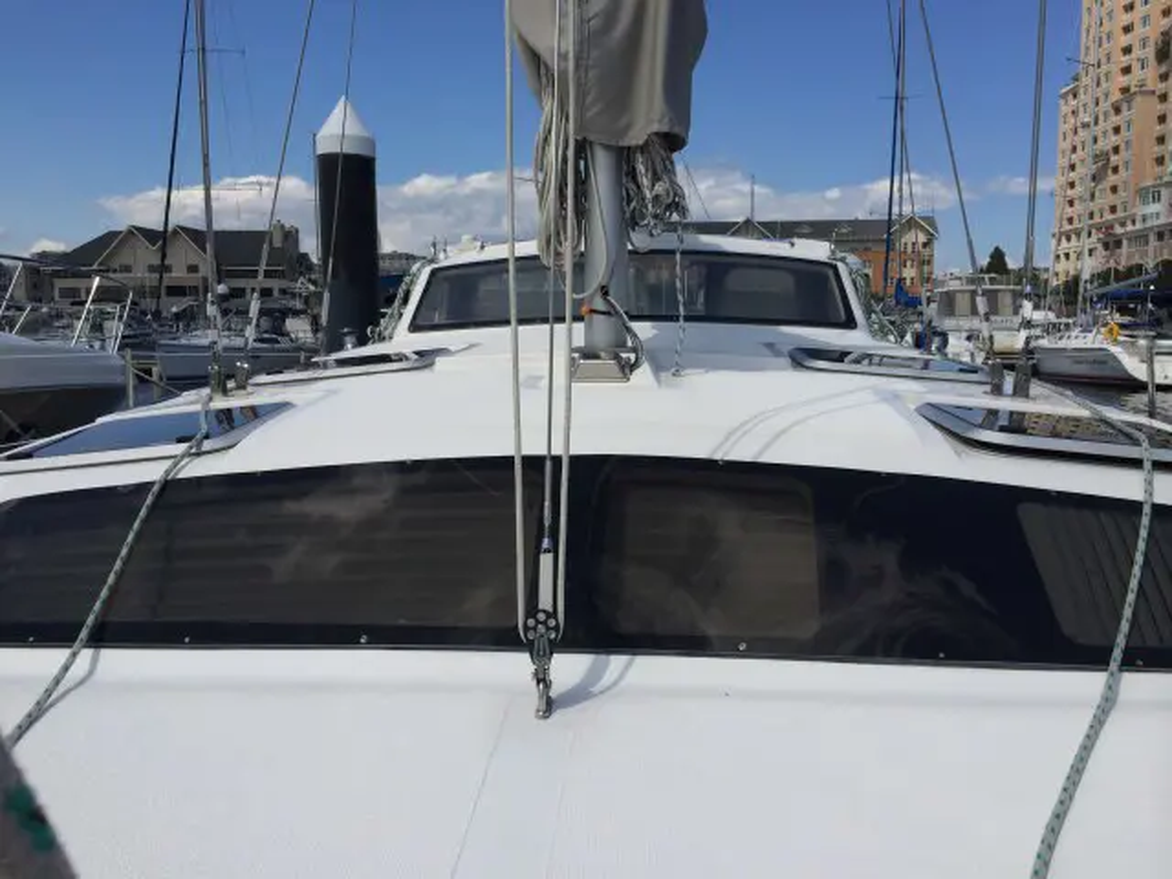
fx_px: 1016
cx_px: 586
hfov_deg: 60.0
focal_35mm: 30
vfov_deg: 46.8
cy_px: 440
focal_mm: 4.12
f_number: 2.2
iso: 40
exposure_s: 1/4115
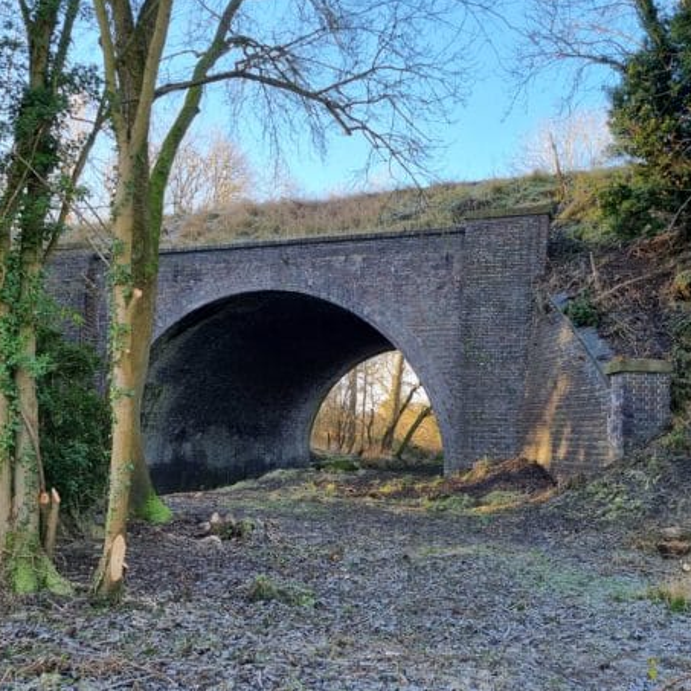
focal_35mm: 39
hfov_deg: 42.7
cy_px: 386
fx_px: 881
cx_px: 281
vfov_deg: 42.8
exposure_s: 1/178
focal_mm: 5.4
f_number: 1.8
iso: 50
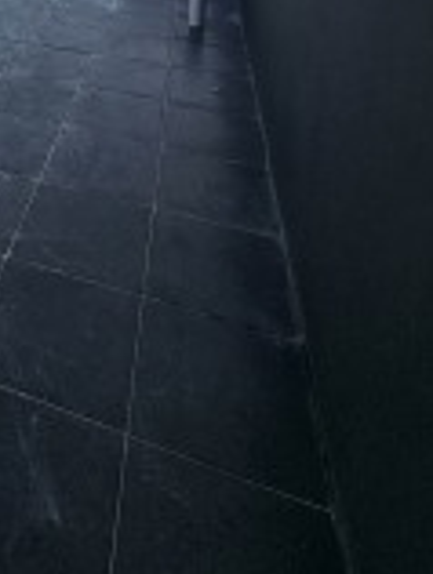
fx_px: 549
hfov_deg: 36.2
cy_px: -118
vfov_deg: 39.5
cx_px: -49
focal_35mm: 33
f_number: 2.2
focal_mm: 2.2
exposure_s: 1/2222
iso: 50
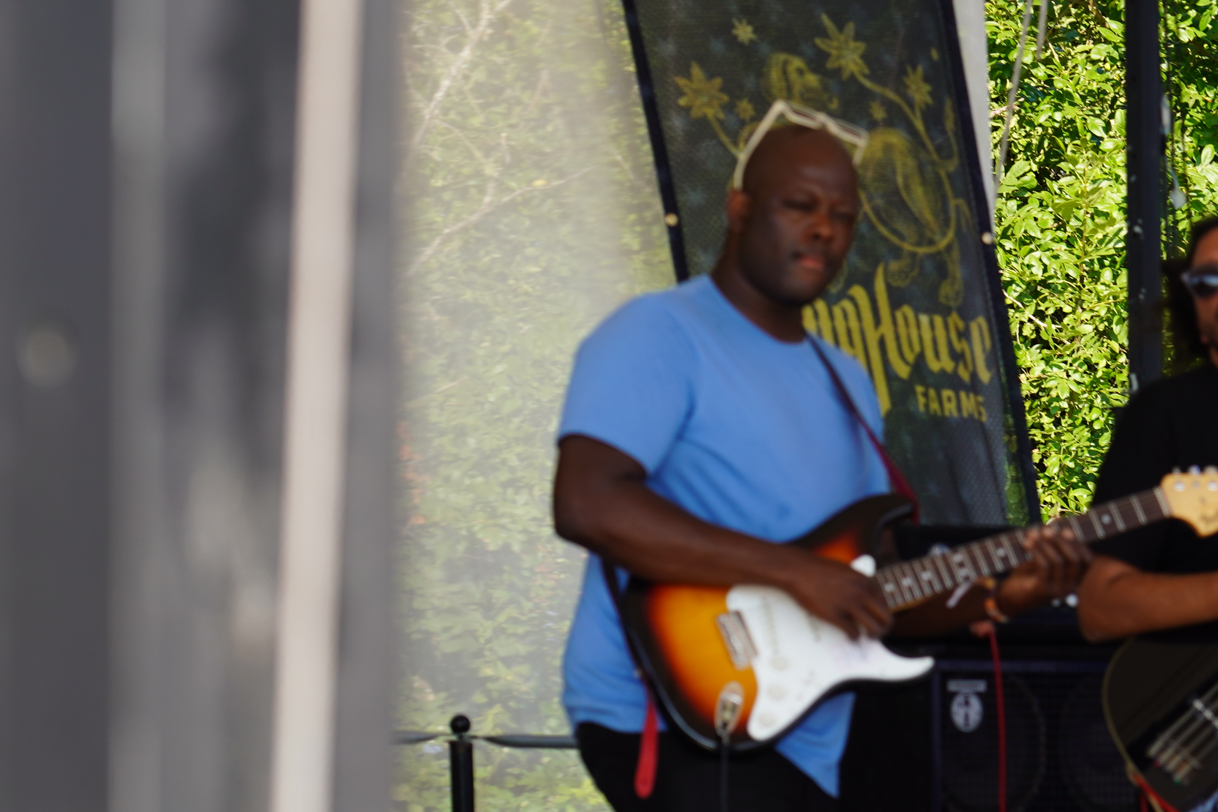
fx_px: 7680
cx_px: 1112
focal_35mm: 227
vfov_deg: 6.1
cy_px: 401
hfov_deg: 9.0
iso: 100
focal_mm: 105
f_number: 5.6
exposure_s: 1/160
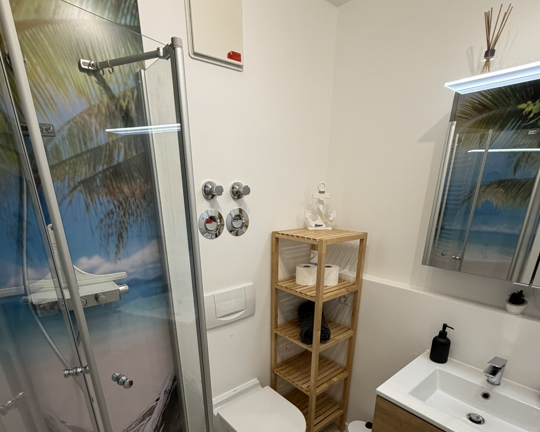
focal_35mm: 19
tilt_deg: -20.4
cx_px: 268
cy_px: 304
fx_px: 304
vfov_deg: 67.9
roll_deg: -0.3
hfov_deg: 83.3
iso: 250
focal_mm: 2.22
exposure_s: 1/100
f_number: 2.2
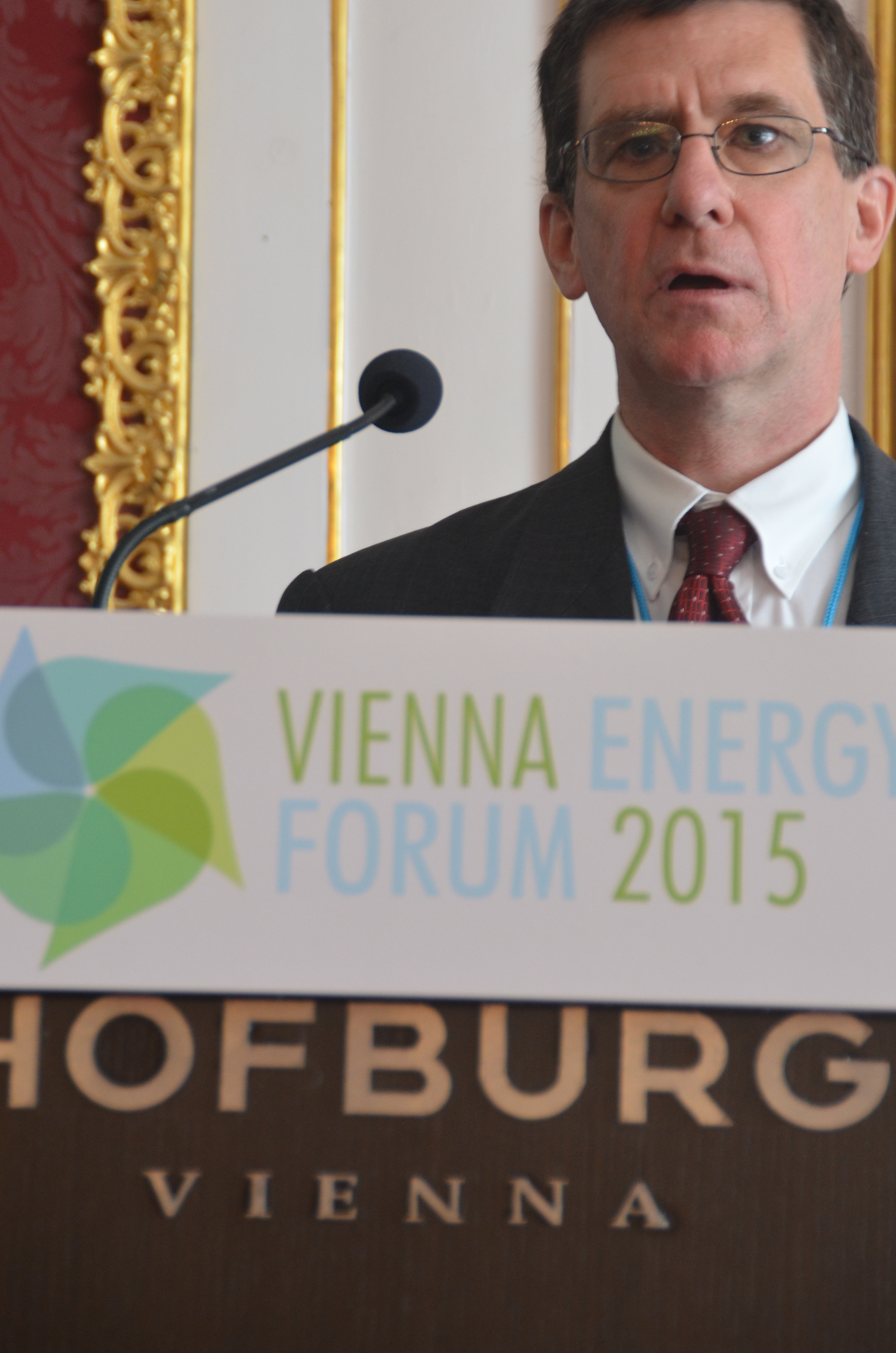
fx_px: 7675
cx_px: 454
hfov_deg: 6.7
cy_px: 476
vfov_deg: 10.1
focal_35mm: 205
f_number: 5.3
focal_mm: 105
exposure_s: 1/25
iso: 640
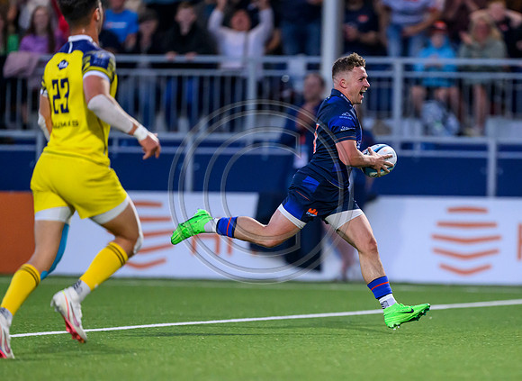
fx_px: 8305
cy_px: 234
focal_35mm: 556
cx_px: 367
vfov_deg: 2.6
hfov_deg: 3.6
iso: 5000
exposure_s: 1/1000
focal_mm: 400
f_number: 2.8
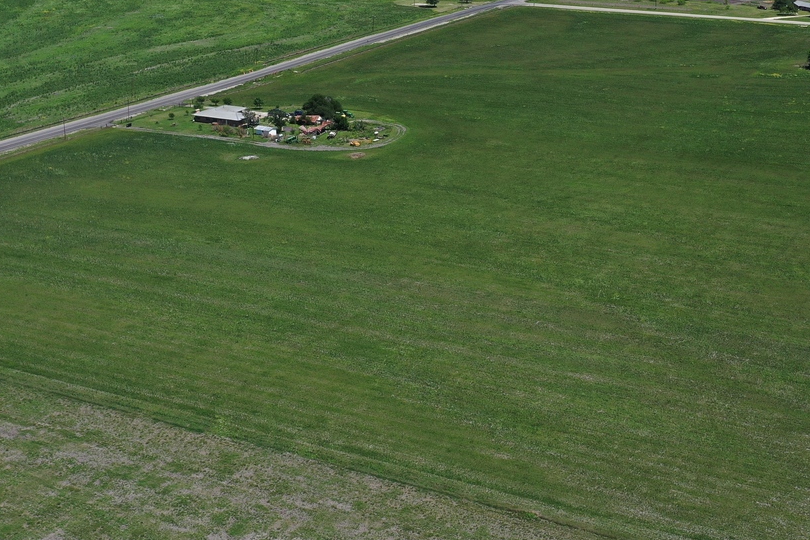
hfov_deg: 35.4
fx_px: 1260
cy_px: 115
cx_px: 510
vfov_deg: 23.9
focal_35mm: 56
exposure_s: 1/60
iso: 100
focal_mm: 10.26
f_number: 5
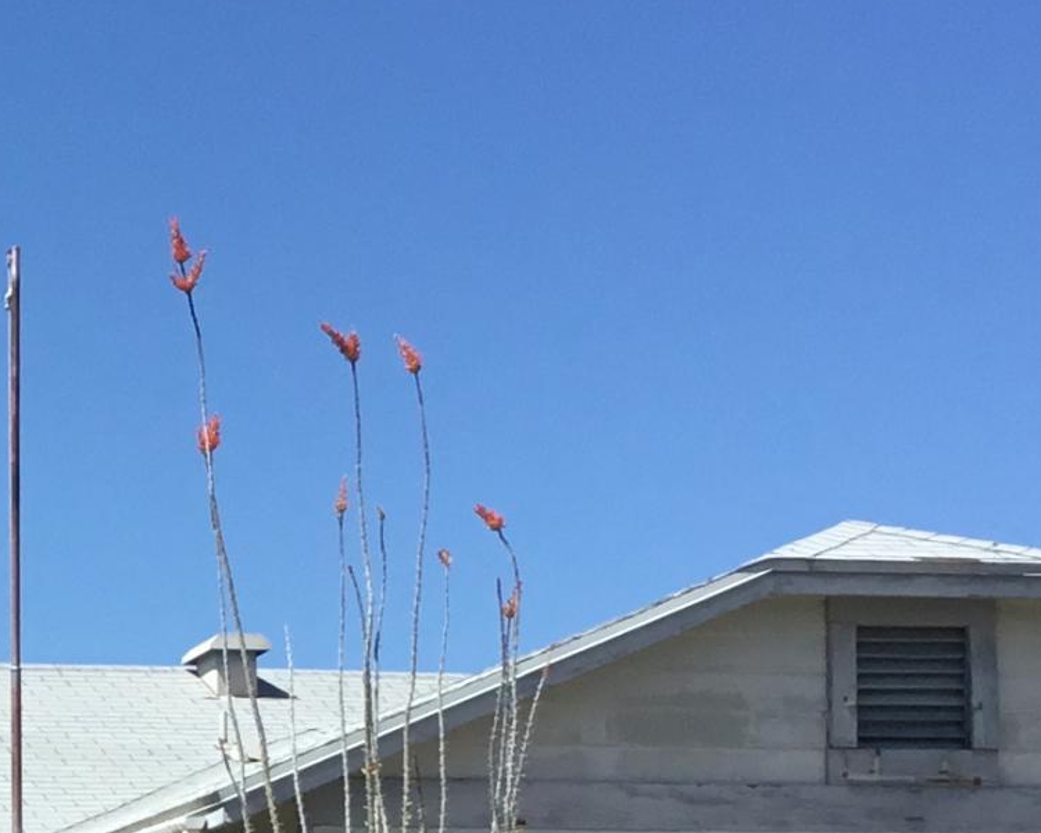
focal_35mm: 121
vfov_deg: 12.3
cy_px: 1172
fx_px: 3728
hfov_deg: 15.5
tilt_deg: +1.2
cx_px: -89
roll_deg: +1.0
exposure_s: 1/1508
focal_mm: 3.3
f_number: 2.4
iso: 25
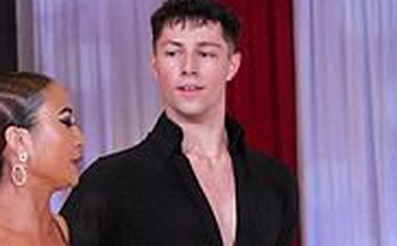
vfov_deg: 5.6
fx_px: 2462
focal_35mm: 228
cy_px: 477
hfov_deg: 9.2
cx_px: 119
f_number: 5.6
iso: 2500
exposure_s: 1/200
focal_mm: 70
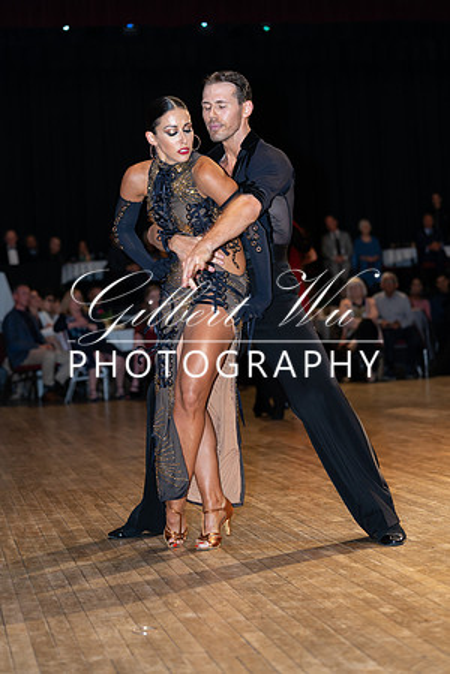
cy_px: 337
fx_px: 1312
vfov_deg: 28.8
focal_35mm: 70
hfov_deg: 19.5
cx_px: 225
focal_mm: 70
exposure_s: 1/160
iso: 200
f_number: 2.8
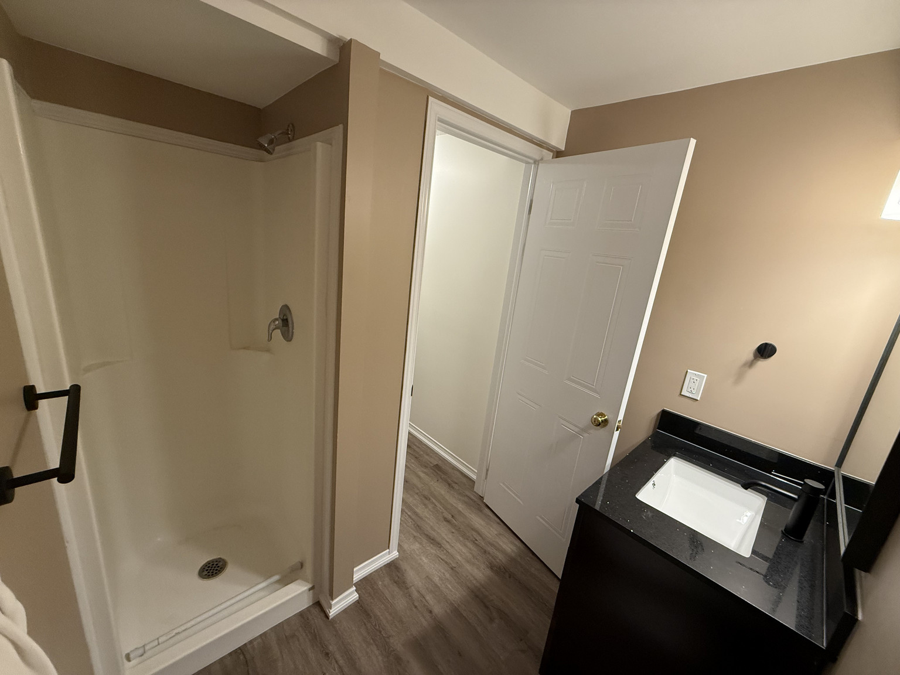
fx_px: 364
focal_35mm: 14
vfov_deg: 85.7
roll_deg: -6.4
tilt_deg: -13.9
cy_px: 338
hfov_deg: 102.1
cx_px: 450
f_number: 2.2
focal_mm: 2.22
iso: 250
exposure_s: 1/60
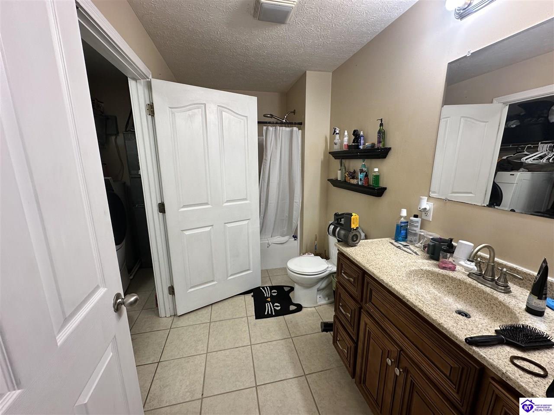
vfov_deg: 85.7
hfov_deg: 102.1
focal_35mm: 14
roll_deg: +0.0
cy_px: 208
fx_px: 224
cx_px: 277
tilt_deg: -12.1
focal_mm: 2.22
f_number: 2.2
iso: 160
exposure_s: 1/120
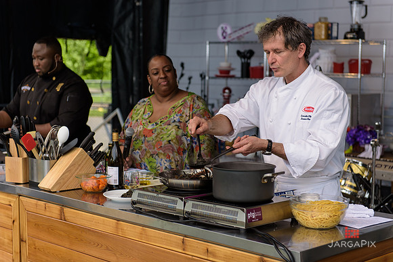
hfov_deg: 28.8
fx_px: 764
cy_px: 131
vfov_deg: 19.5
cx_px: 196
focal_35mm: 70
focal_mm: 70
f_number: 3.2
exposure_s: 1/1250
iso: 200
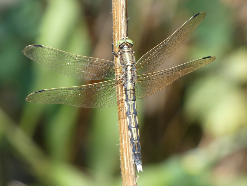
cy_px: 93
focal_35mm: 827
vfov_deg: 1.8
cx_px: 124
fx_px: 5902
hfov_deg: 2.4
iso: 80
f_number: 5.6
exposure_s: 1/125
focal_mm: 148.1
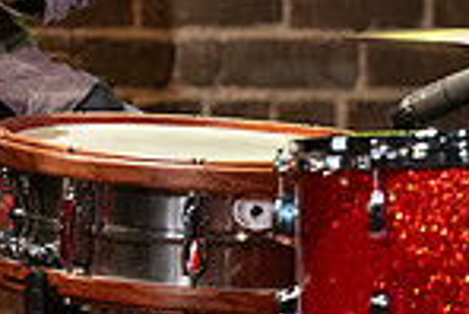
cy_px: -274
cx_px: -29
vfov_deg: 2.9
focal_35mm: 469
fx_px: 6116
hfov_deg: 4.4
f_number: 2.8
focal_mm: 120
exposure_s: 1/400
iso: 5000
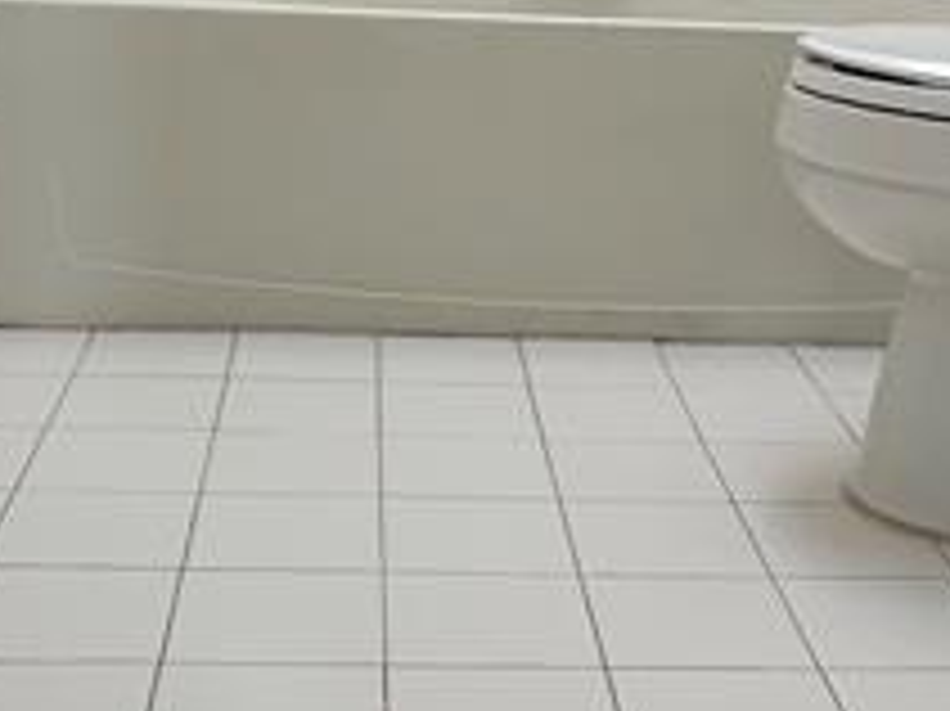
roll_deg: -2.3
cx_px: 545
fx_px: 1865
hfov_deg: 28.5
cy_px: -306
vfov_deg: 19.3
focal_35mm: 68
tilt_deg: +3.3
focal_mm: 2.22
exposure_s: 1/120
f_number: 2.2
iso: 50
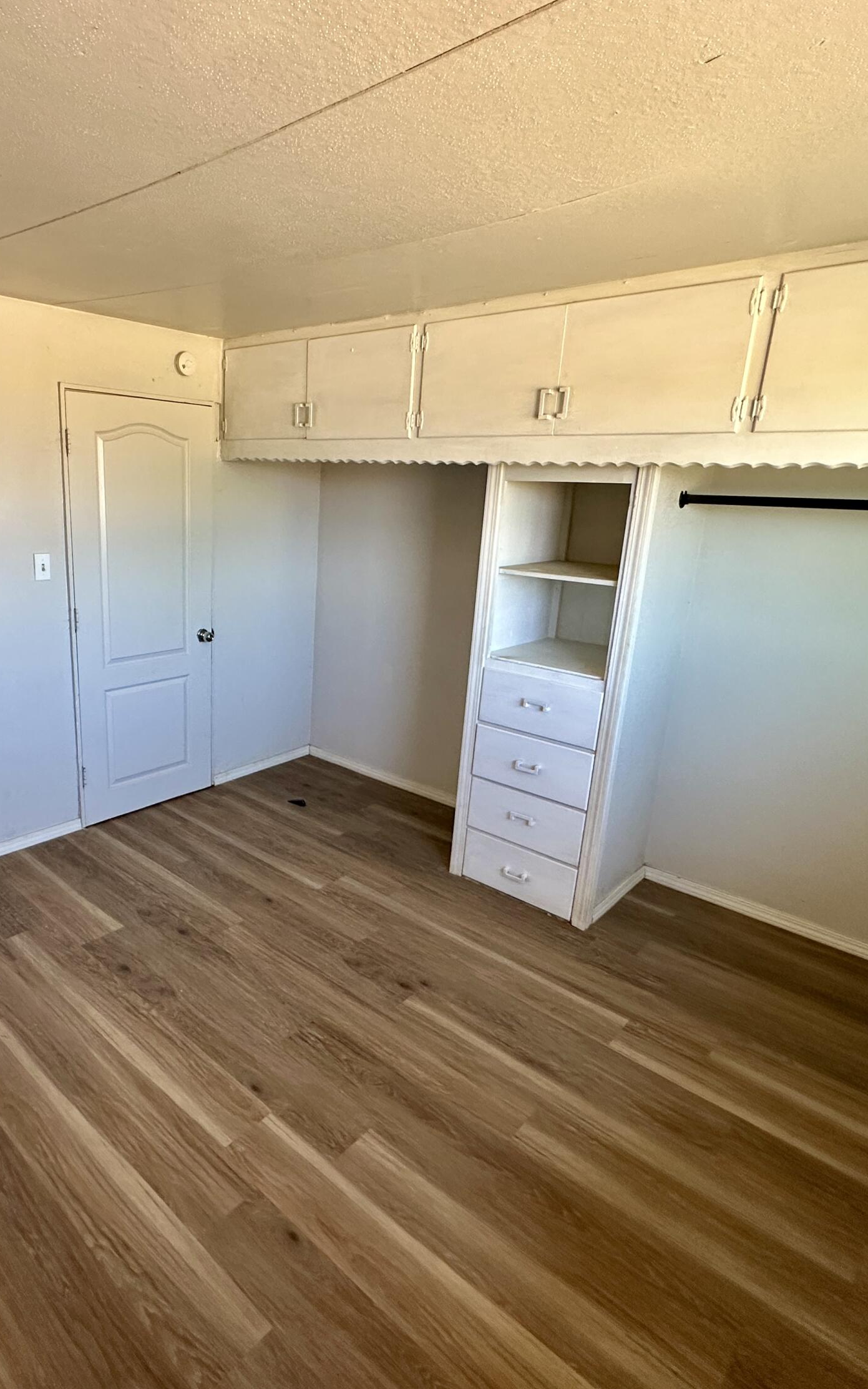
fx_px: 757
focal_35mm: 20
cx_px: 299
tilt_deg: -13.6
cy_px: 688
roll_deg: -1.7
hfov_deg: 58.5
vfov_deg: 85.1
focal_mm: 2.22
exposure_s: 1/99
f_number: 2.2
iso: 200
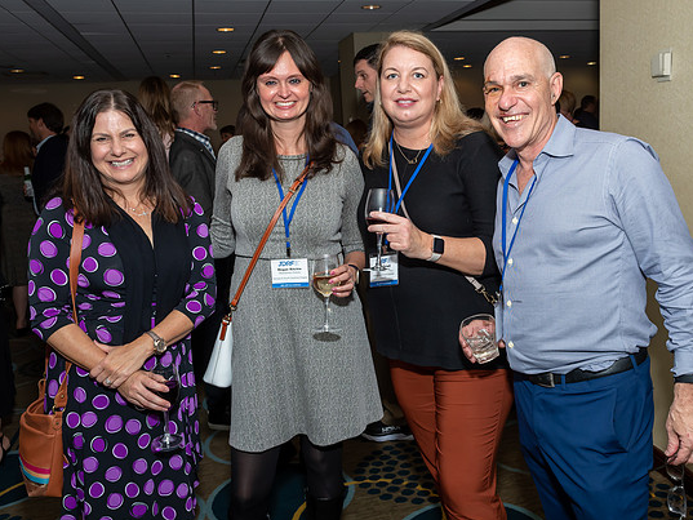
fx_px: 681
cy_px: 248
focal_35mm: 34
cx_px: 407
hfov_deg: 53.7
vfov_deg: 41.8
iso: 400
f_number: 6.3
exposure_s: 1/250
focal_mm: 17
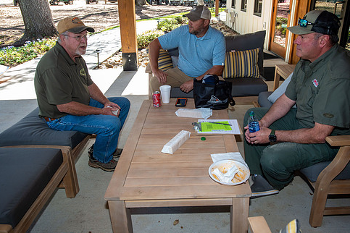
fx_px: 292
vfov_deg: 43.5
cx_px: 193
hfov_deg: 61.8
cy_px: 100
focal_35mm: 30
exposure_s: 1/125
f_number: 5.6
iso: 640
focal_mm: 25
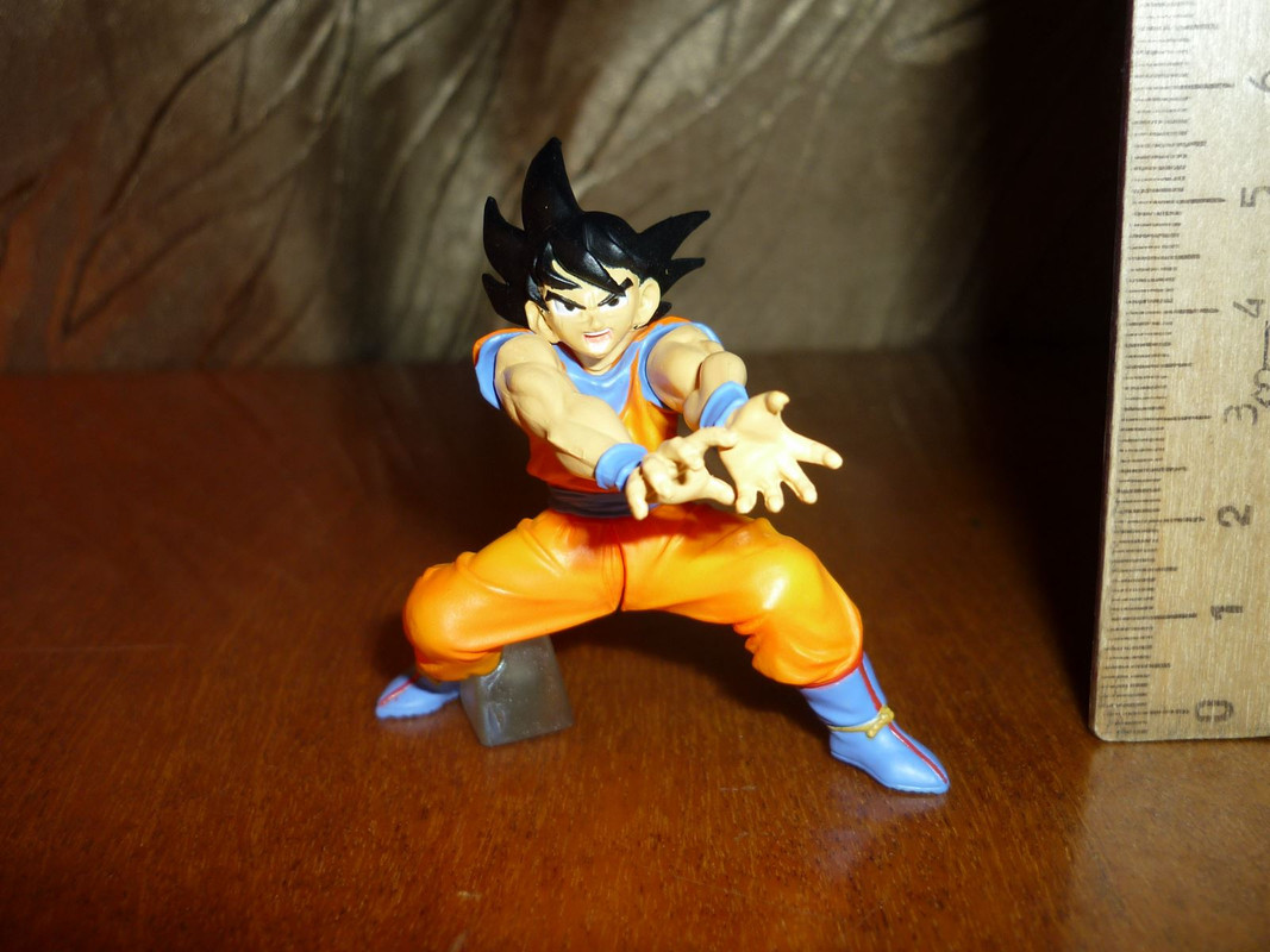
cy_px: 476
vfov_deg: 42.9
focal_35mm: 33
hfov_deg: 55.4
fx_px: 1211
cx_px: 635
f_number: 2.8
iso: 100
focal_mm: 5.5
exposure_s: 1/30
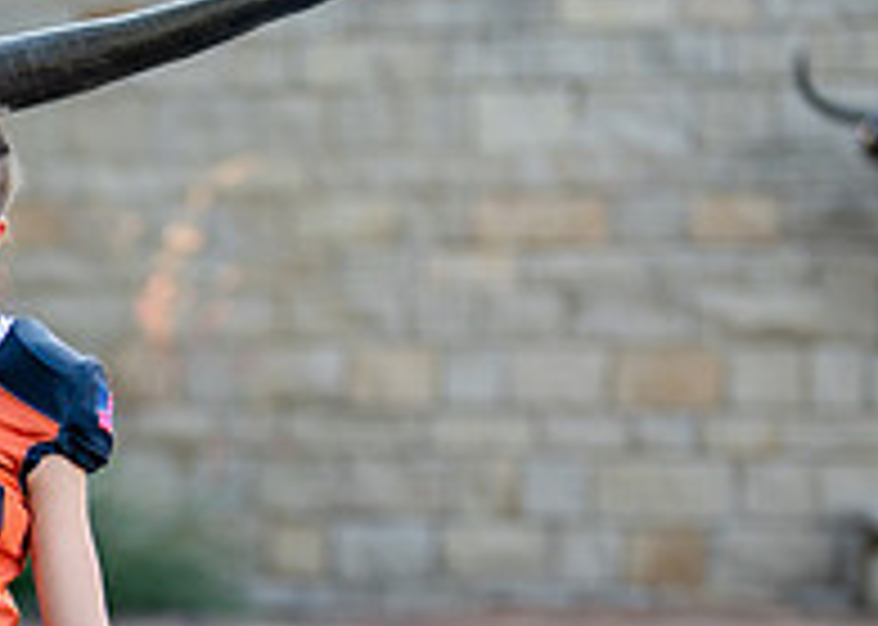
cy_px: 720
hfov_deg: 10.8
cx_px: -66
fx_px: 4610
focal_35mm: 185
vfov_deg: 7.7
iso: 200
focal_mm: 50
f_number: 1.2
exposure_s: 1/1600
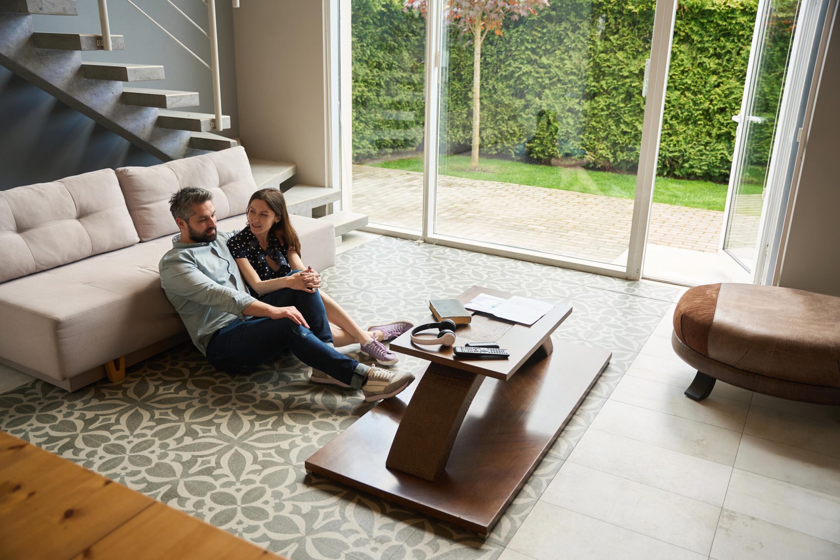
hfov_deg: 60.8
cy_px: 280
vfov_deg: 42.7
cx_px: 420
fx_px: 716
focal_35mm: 31
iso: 400
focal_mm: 30.7
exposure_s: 1/250
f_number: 2.8
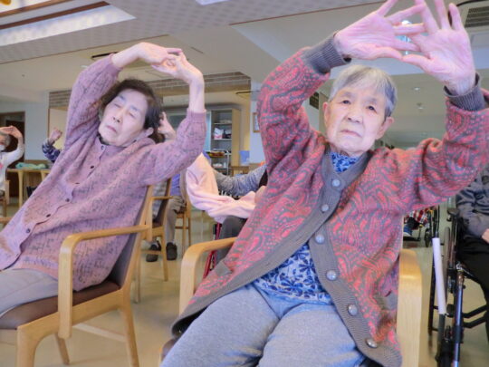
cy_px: 184
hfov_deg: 65.3
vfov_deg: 51.4
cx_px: 244
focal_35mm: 27
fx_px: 381
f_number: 3.2
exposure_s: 1/60
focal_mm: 4.9
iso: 250
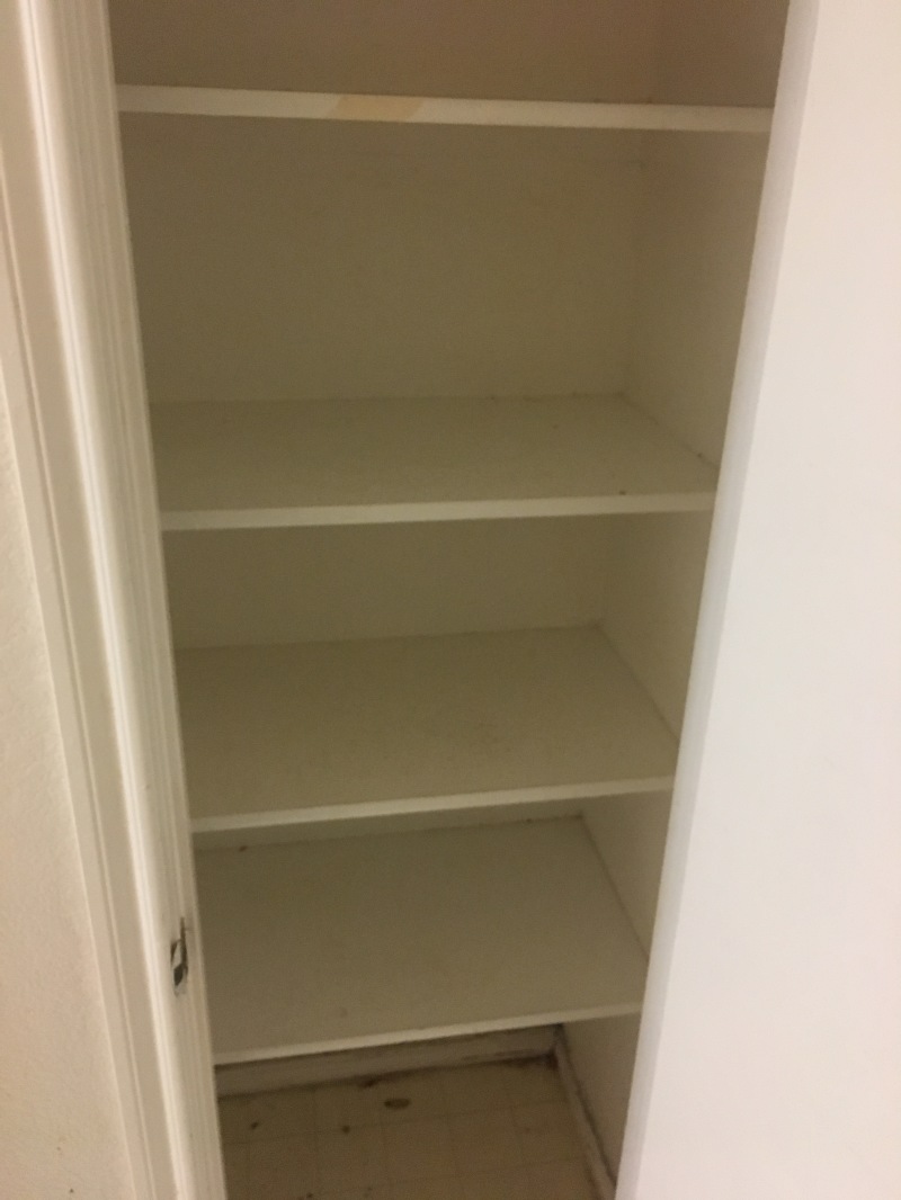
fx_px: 1006
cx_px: 450
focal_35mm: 29
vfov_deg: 61.6
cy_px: 600
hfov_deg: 48.2
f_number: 2.2
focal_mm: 4.15
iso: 200
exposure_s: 1/30
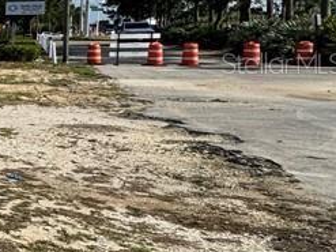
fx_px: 563
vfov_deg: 24.9
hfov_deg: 18.9
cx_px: -347
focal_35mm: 58
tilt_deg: -4.3
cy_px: 63
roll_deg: -0.2
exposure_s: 1/4132
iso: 50
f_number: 2.2
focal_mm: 2.22
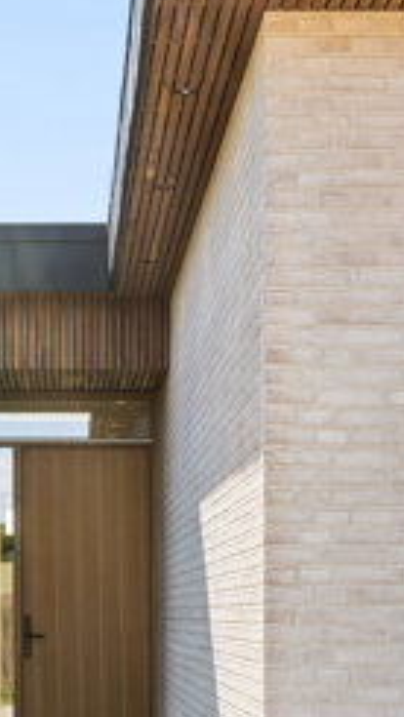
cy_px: 686
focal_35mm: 113
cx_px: 114
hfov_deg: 10.7
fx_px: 2150
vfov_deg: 18.5
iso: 200
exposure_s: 1/200
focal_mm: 33
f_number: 8
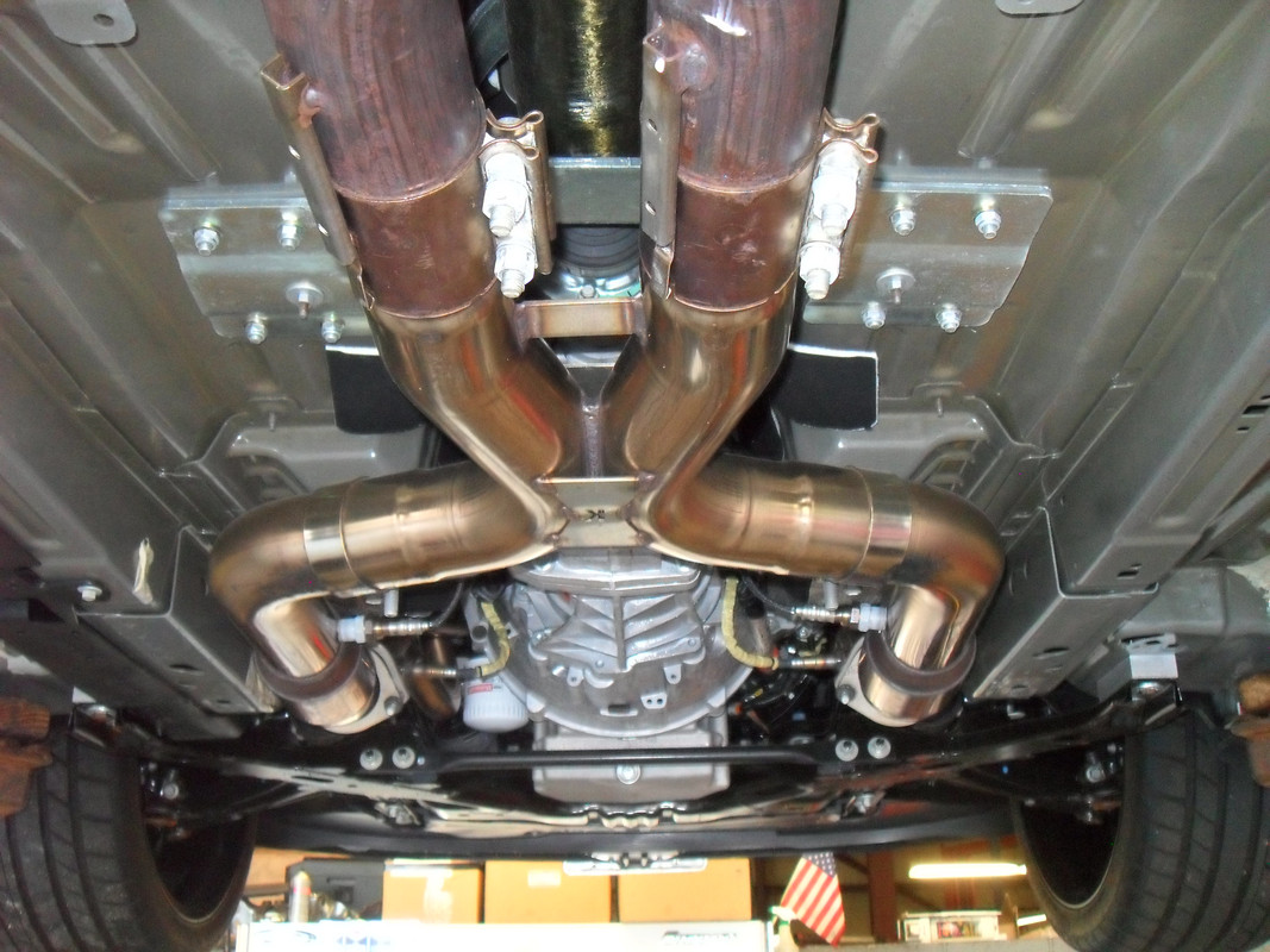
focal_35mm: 35
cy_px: 476
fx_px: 1284
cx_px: 635
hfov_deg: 52.6
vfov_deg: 40.7
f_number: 2.8
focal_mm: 6.2
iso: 400
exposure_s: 1/45
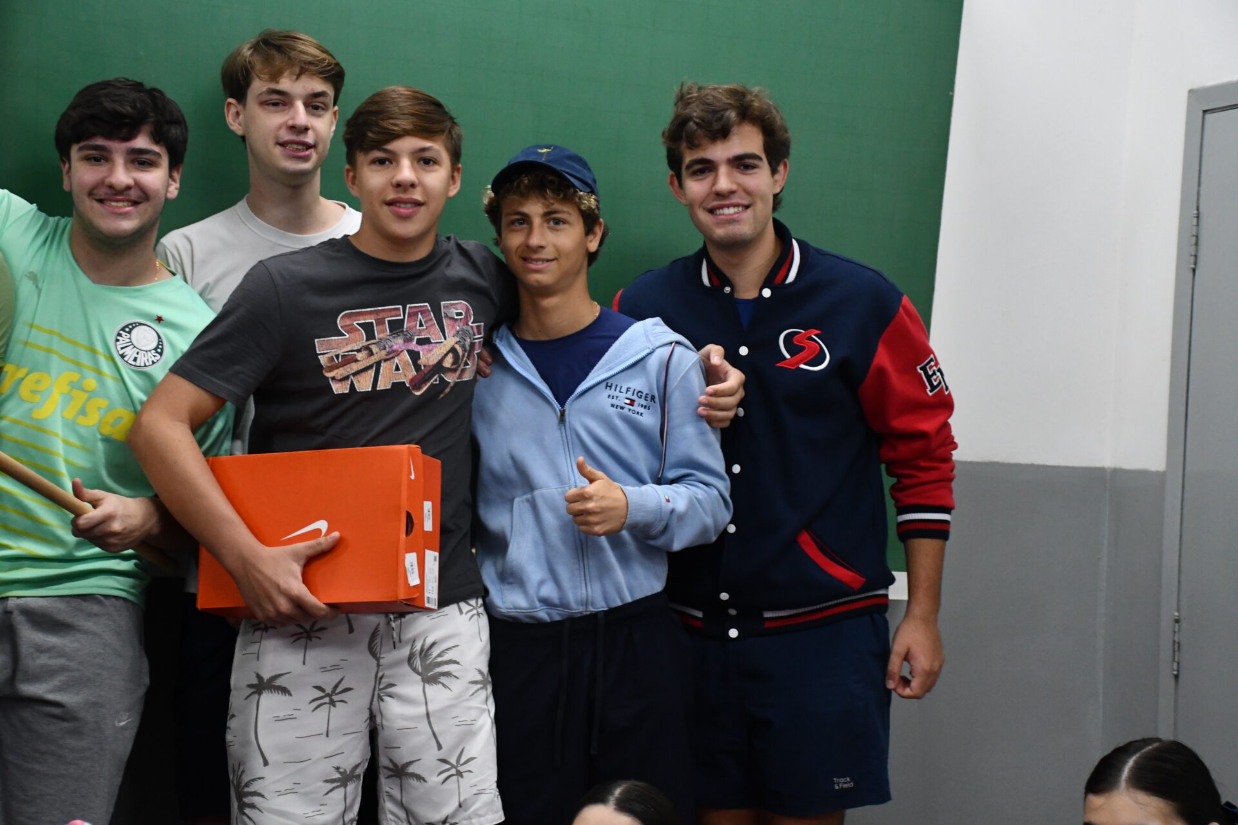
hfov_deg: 28.1
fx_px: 2476
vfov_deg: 18.9
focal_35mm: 72
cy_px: 412
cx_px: 619
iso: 2500
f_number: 4.5
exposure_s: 1/125
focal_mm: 48
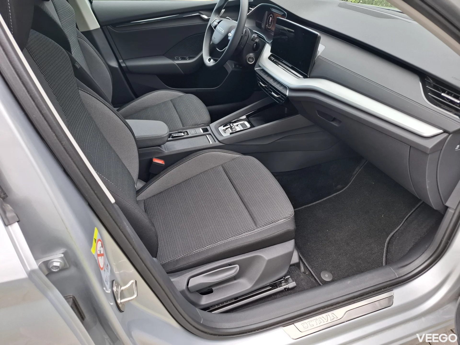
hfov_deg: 73.9
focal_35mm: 23
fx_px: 306
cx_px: 230
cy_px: 172
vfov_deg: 58.9
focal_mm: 5.54
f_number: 1.8
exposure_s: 1/145
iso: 50
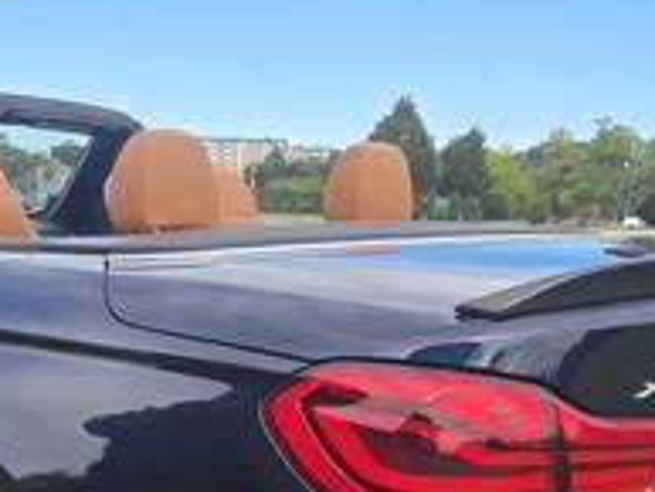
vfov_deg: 22.5
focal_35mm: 60
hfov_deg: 31.9
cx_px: 224
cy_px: 590
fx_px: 1136
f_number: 1.8
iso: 25
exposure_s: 1/769
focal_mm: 5.4
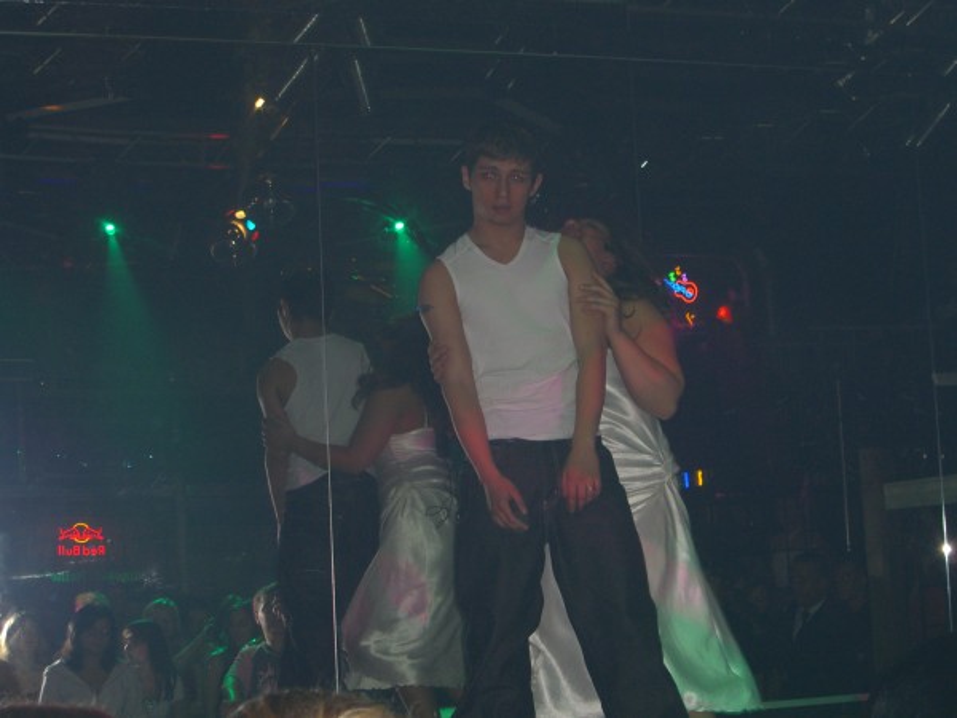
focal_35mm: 68
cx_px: 478
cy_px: 359
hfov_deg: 28.6
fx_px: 1880
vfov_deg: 21.6
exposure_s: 1/60
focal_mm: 14.2
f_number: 4
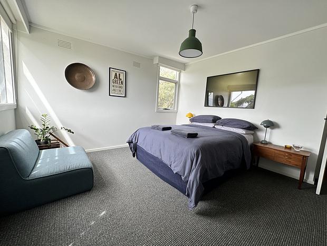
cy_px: 123
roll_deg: -3.6
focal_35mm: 14
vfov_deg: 85.8
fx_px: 132
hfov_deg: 102.0
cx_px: 164
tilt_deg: -7.5
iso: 40
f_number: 2.2
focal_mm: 2.22
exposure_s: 1/105
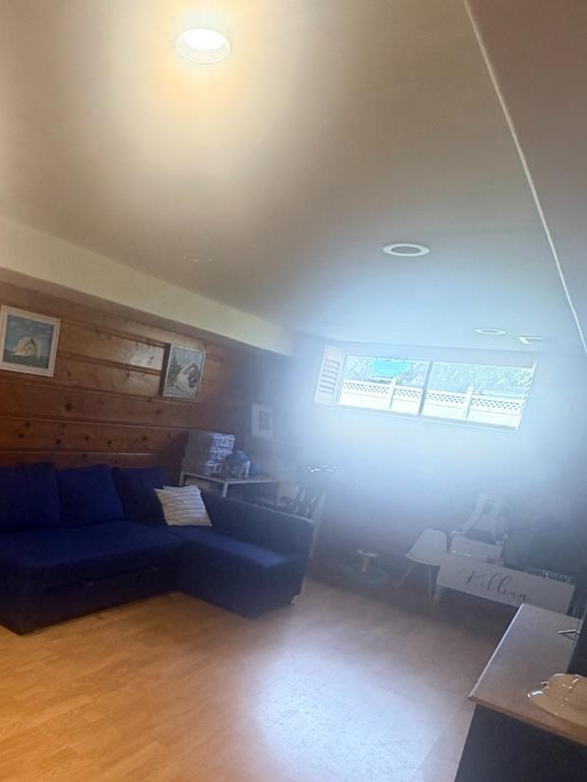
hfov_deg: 49.9
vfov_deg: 65.8
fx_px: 587
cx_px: 117
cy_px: 509
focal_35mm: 26
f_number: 2.2
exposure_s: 1/60
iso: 250
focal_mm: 2.22
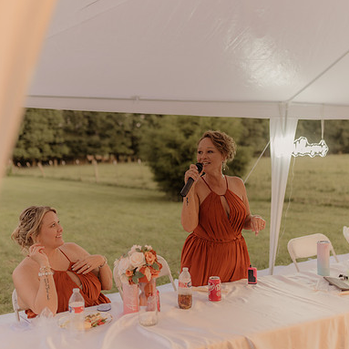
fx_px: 513
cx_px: 179
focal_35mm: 45
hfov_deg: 37.6
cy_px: 174
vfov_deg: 37.6
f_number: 1.4
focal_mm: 35
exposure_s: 1/160
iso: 500
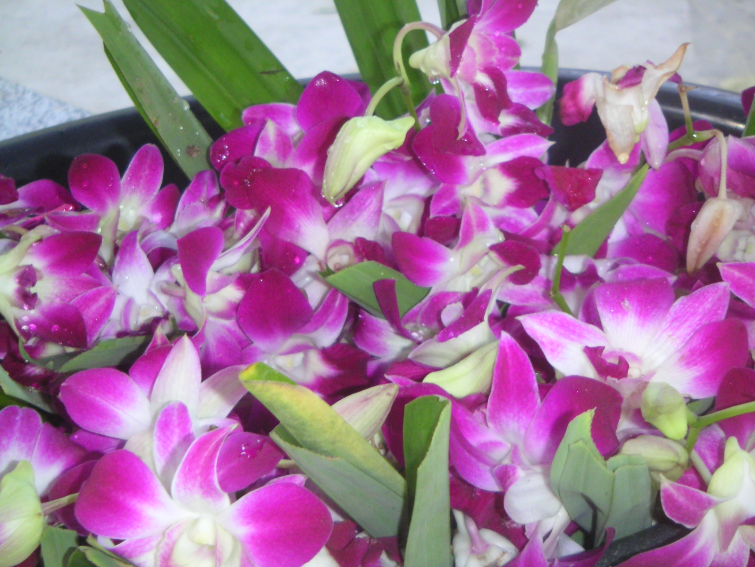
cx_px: 378
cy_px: 284
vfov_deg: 13.3
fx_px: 2421
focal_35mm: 111
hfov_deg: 17.7
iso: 200
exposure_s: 1/111
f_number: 3.7
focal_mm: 14.4
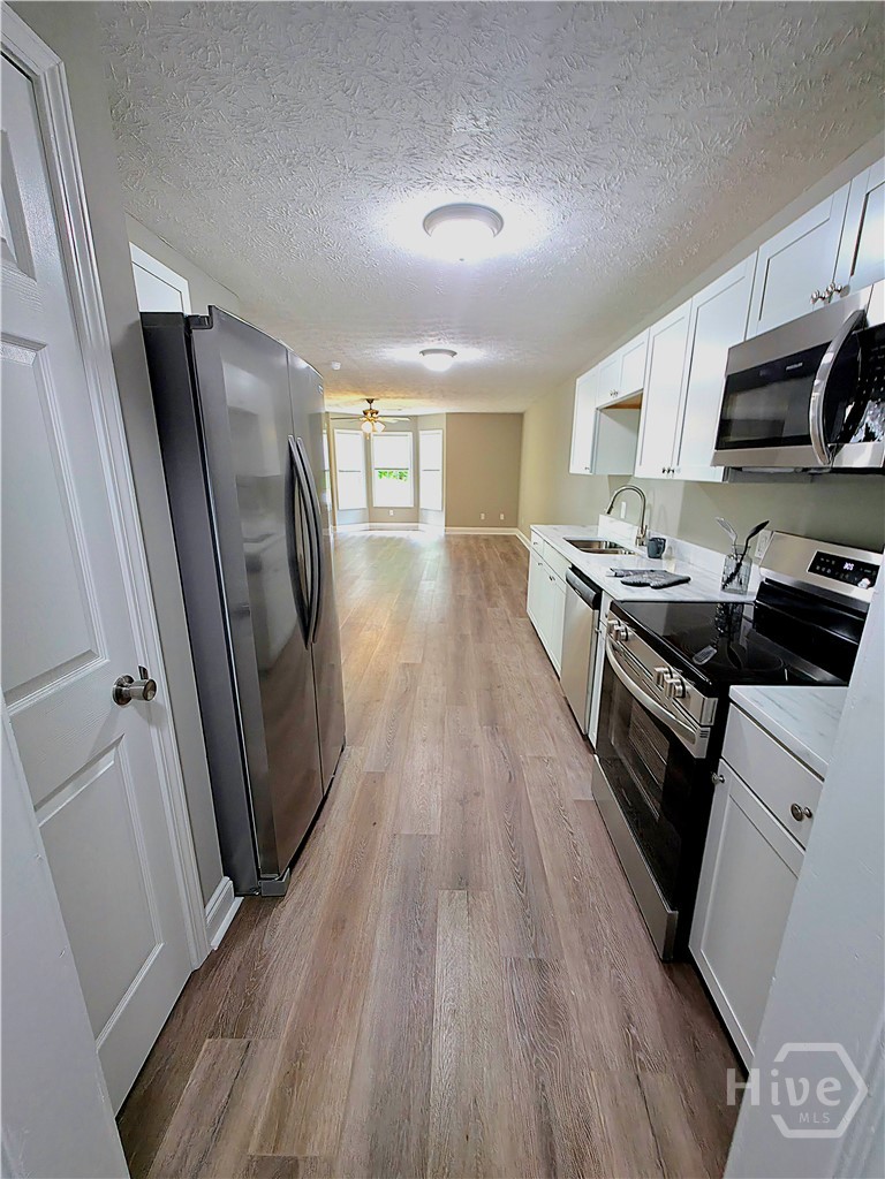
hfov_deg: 89.9
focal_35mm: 13
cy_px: 590
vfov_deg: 106.2
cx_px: 442
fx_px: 443
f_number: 1.9
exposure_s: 1/30
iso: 125
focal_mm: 2.2
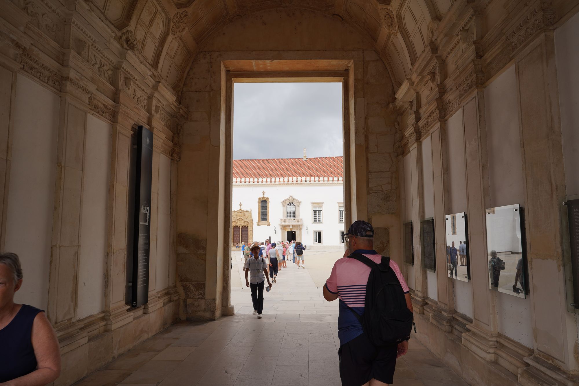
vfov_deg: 53.1
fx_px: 386
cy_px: 193
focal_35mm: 24
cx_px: 290
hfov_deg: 73.7
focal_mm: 24
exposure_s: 1/100
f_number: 11
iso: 100
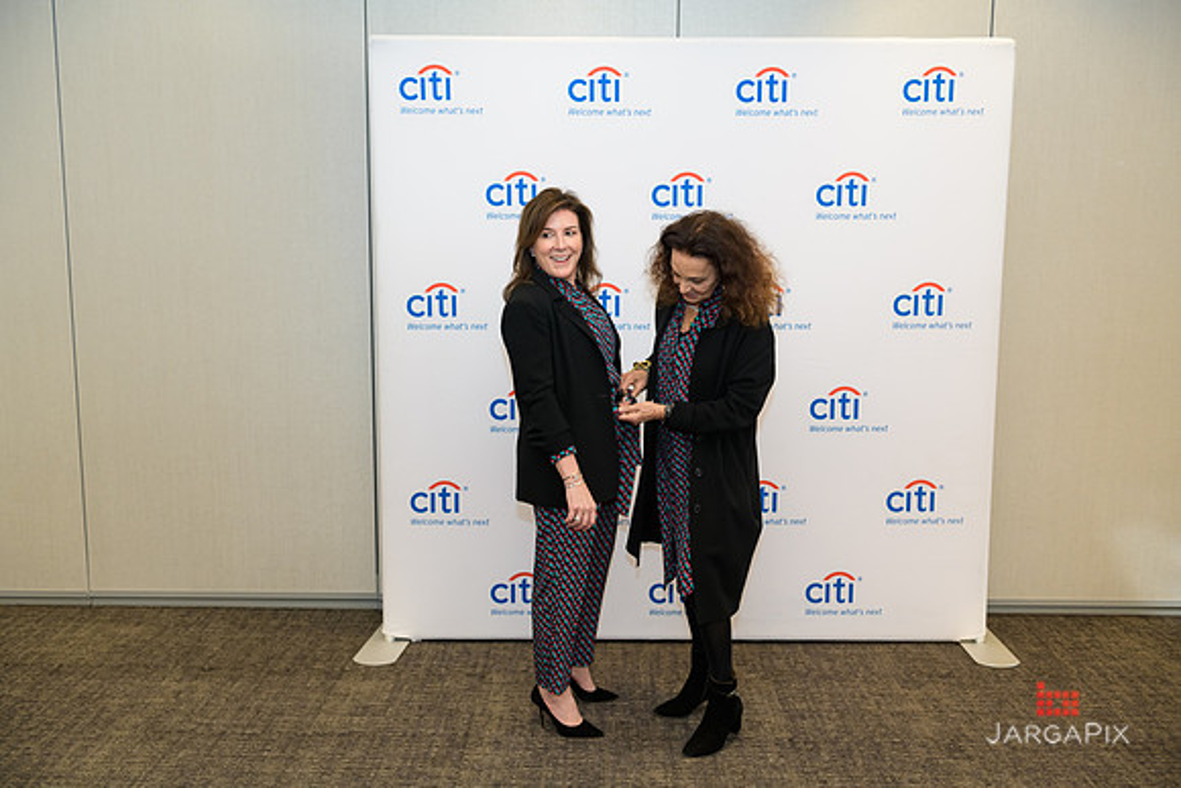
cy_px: 394
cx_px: 590
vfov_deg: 38.9
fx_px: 1116
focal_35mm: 34
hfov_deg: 55.8
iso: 800
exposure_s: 1/125
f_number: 4
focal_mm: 34
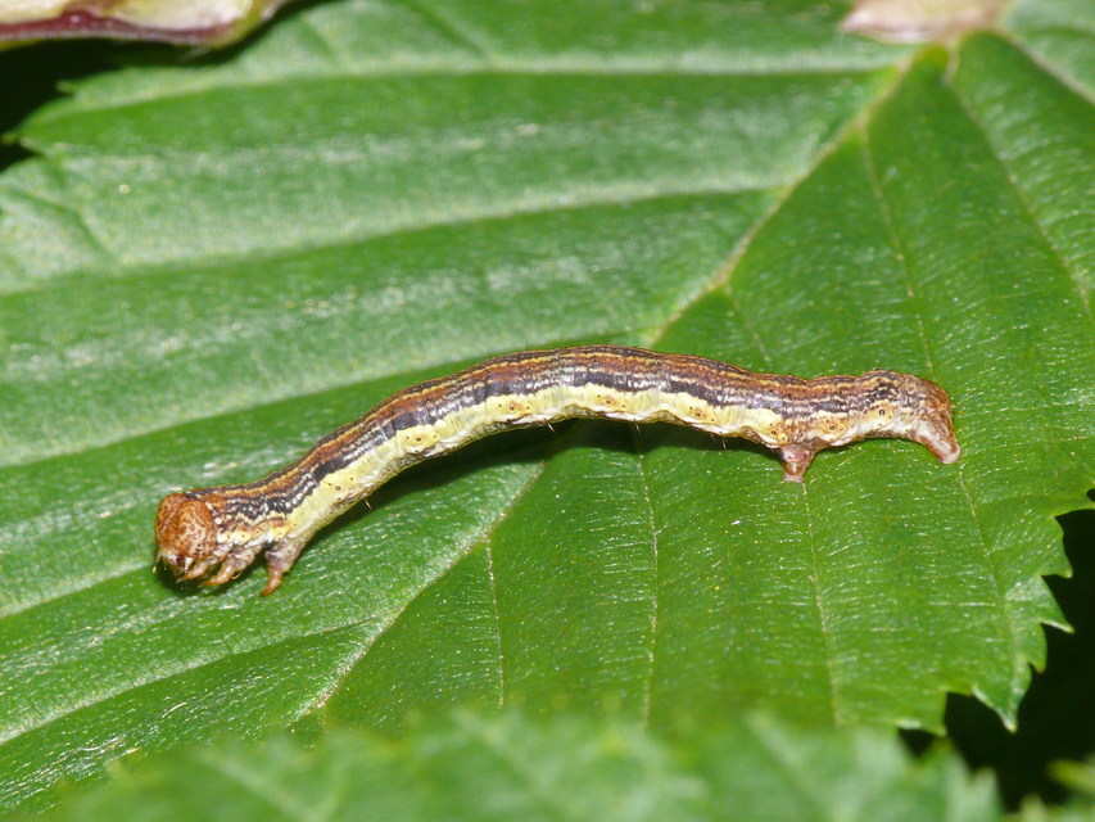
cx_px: 548
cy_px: 411
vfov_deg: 5.0
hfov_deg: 6.7
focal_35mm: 297
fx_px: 9396
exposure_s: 1/640
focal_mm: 62.7
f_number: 11
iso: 200
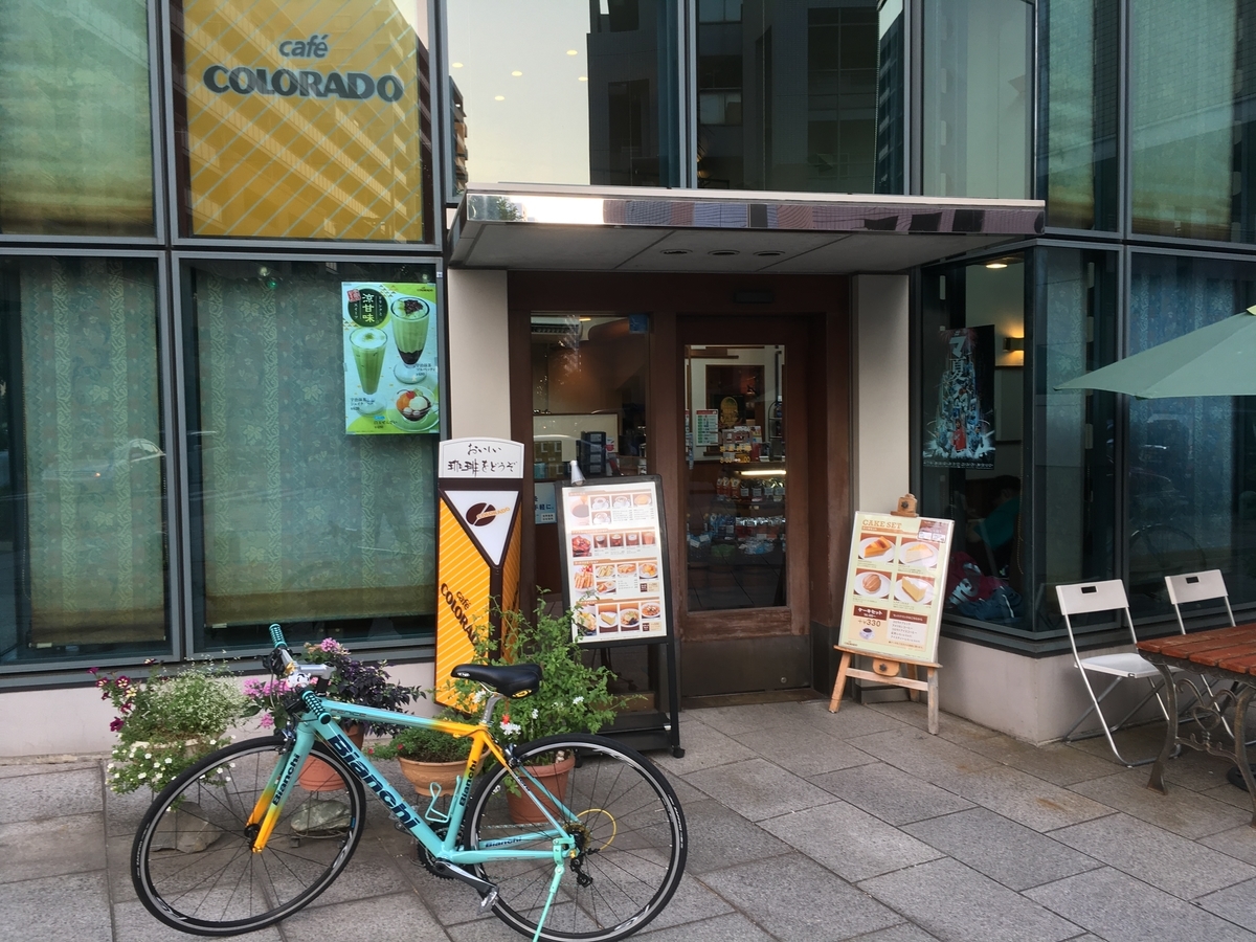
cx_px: 628
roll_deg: +1.4
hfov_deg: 61.7
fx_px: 1052
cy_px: 471
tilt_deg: -2.5
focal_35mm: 29
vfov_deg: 48.2
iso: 25
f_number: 2.2
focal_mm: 4.15
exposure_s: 1/60
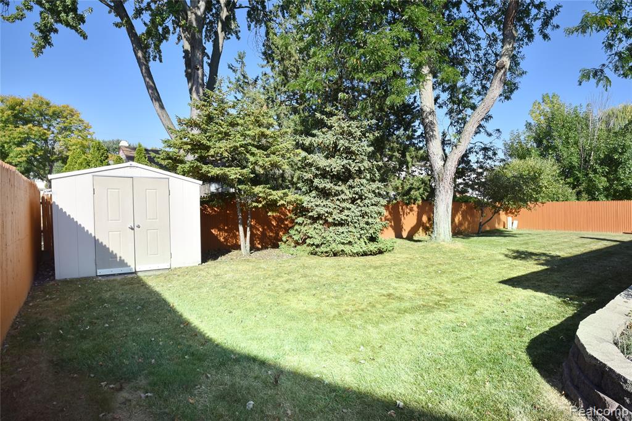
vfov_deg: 70.5
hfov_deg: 93.3
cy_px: 210
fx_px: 298
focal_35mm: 17
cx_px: 316
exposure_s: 1/500
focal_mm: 17
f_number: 11
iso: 640
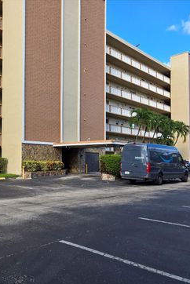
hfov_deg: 38.4
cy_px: 146
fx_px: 261
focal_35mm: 33
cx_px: 35
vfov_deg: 57.2
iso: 25
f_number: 1.8
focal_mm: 5.4
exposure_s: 1/603
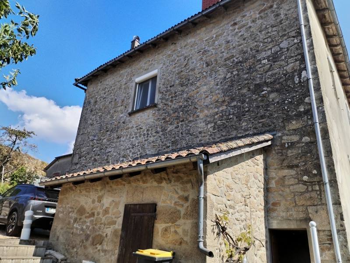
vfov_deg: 48.3
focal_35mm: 29
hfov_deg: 61.6
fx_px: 293
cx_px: 175
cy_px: 132
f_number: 1.8
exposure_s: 1/1057
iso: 100
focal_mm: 4.75
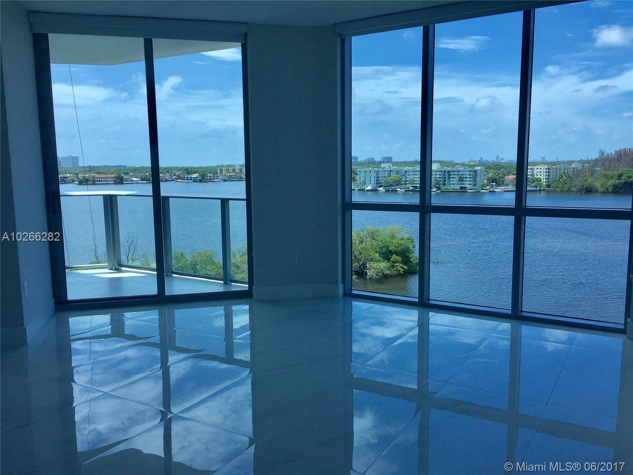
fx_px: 530
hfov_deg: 61.7
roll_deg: +0.7
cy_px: 238
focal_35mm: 29
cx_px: 316
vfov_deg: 48.2
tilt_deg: -7.3
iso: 32
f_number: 2.2
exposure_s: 1/1522
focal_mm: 4.15
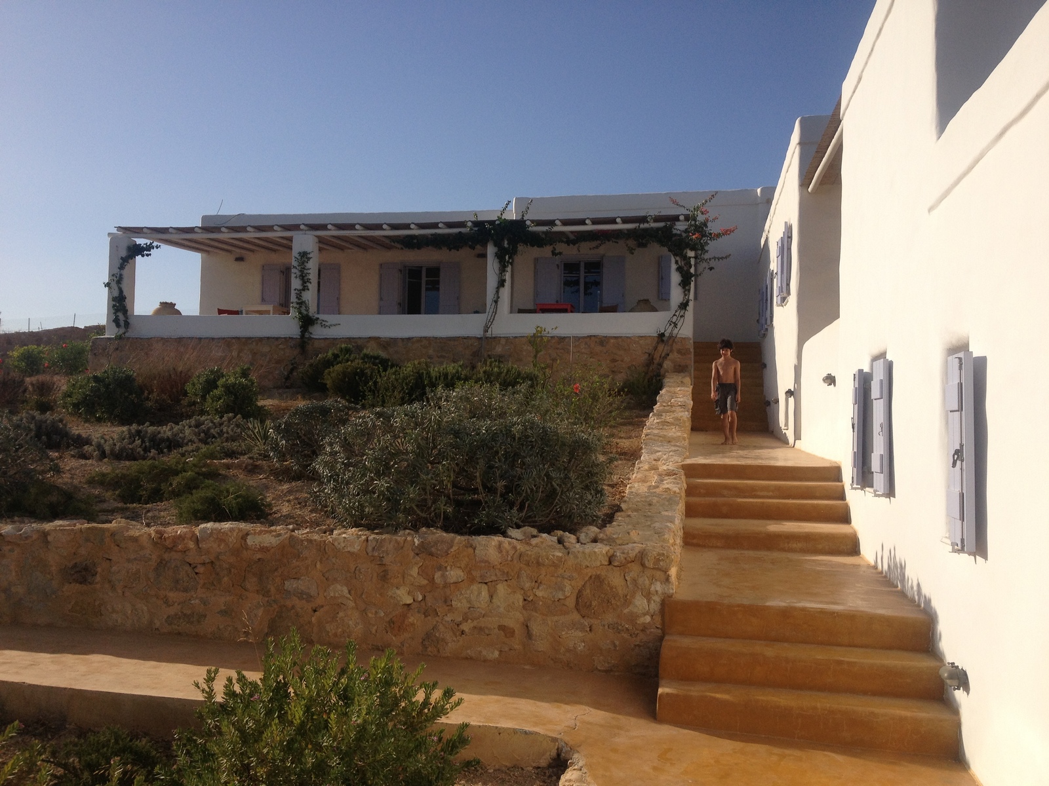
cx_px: 524
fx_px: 1061
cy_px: 393
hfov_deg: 52.6
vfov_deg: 40.7
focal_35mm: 35
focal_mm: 4.28
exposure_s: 1/2762
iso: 50
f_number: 2.4
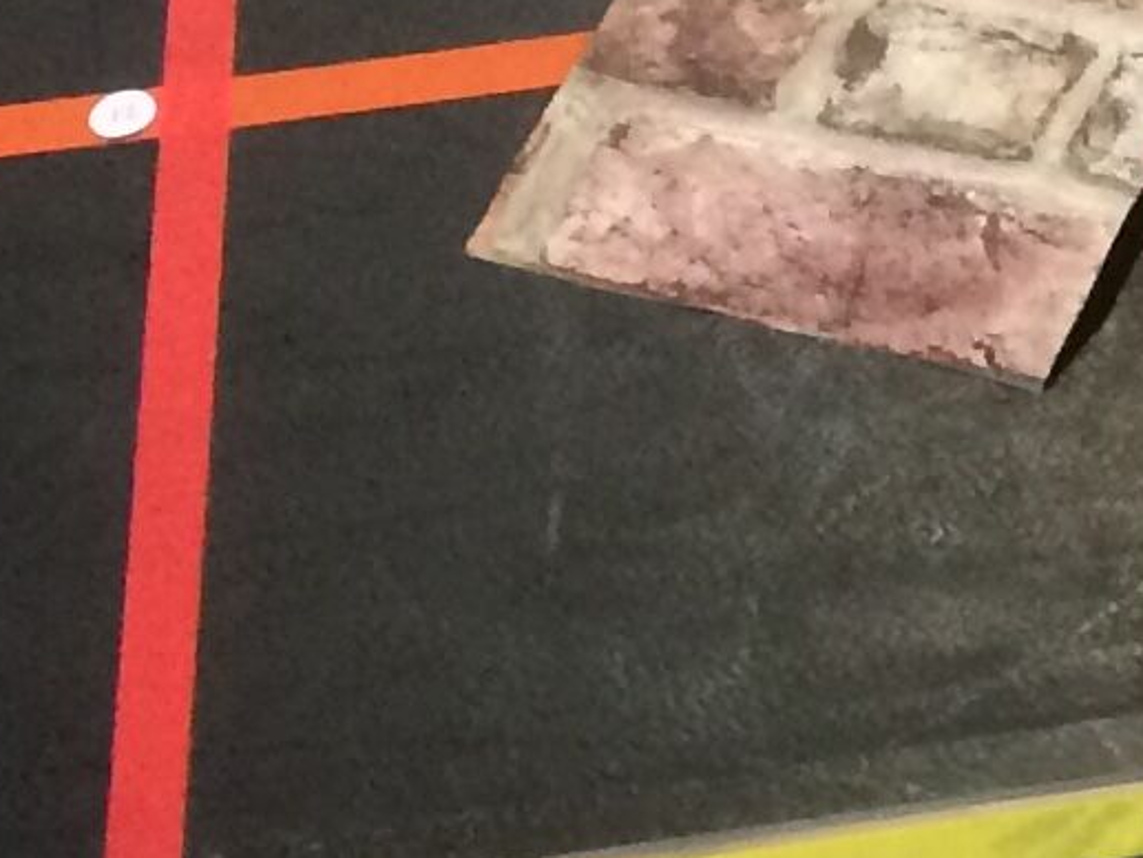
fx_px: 6044
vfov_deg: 7.6
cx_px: 2195
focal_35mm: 183
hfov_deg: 10.1
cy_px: -1099
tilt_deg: -38.1
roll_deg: -1.3
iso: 250
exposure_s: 1/33
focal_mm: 4.15
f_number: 2.2
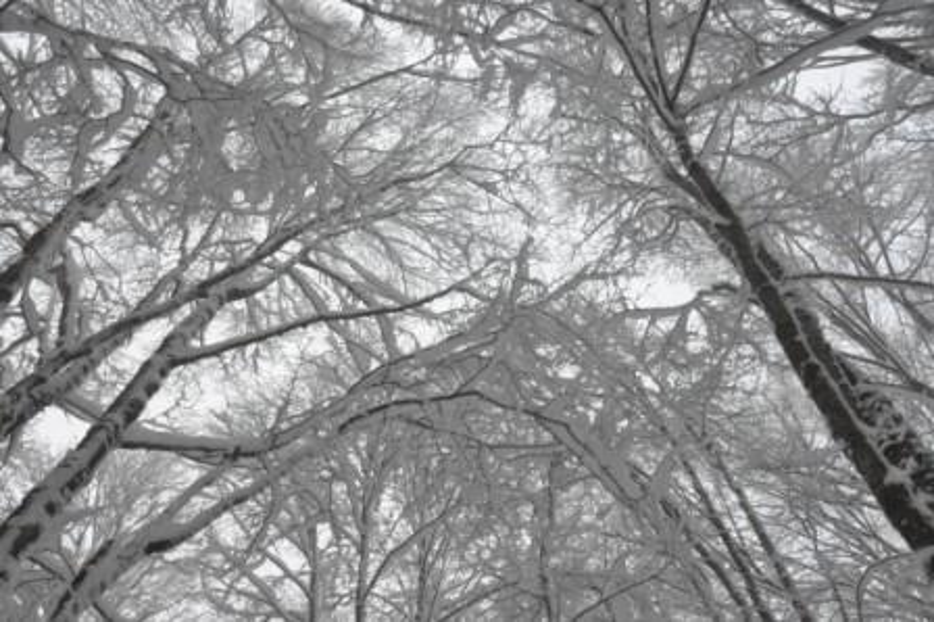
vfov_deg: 34.2
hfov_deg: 49.6
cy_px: 311
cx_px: 467
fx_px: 1011
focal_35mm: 39
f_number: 8
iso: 3200
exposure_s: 1/400
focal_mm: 26
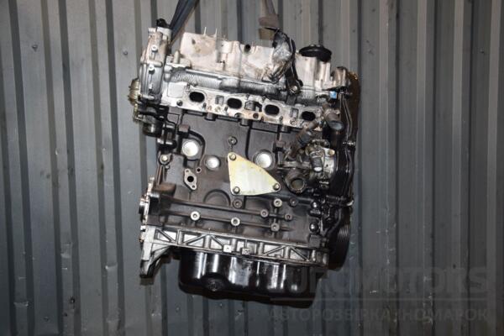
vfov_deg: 31.9
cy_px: 168
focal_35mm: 42
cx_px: 252
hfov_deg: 46.4
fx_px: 588
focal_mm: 28
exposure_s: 1/60
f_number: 5
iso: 800
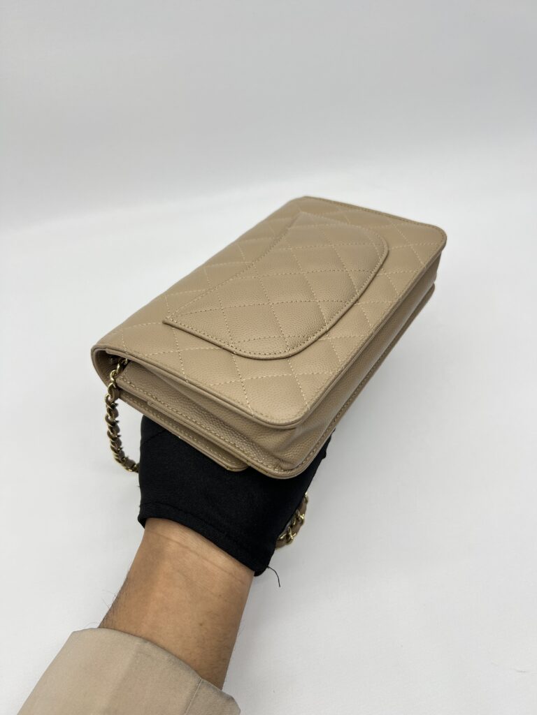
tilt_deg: -46.9
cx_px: 268
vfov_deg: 67.3
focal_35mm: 26
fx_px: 538
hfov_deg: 53.1
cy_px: 358
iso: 32
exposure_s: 1/116
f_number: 1.5
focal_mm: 5.7
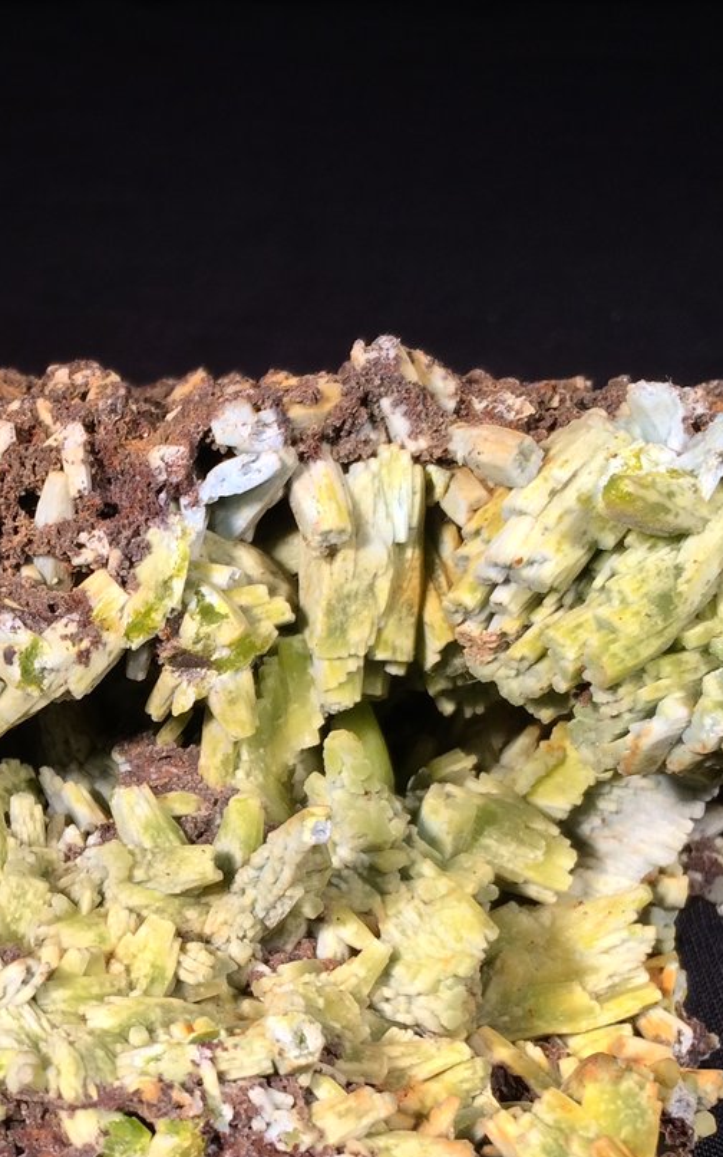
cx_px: -11
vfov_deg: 32.9
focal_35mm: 61
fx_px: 1922
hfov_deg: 20.6
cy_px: 856
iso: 40
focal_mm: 4.15
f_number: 2.2
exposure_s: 1/120
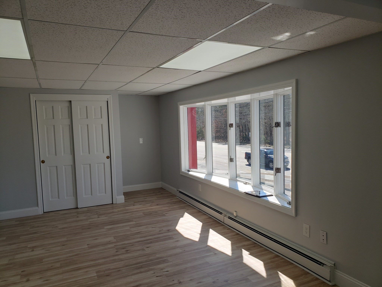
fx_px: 287
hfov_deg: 67.3
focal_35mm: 26
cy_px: 144
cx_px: 191
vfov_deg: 53.1
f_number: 2.4
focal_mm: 4.3
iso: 50
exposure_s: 1/574
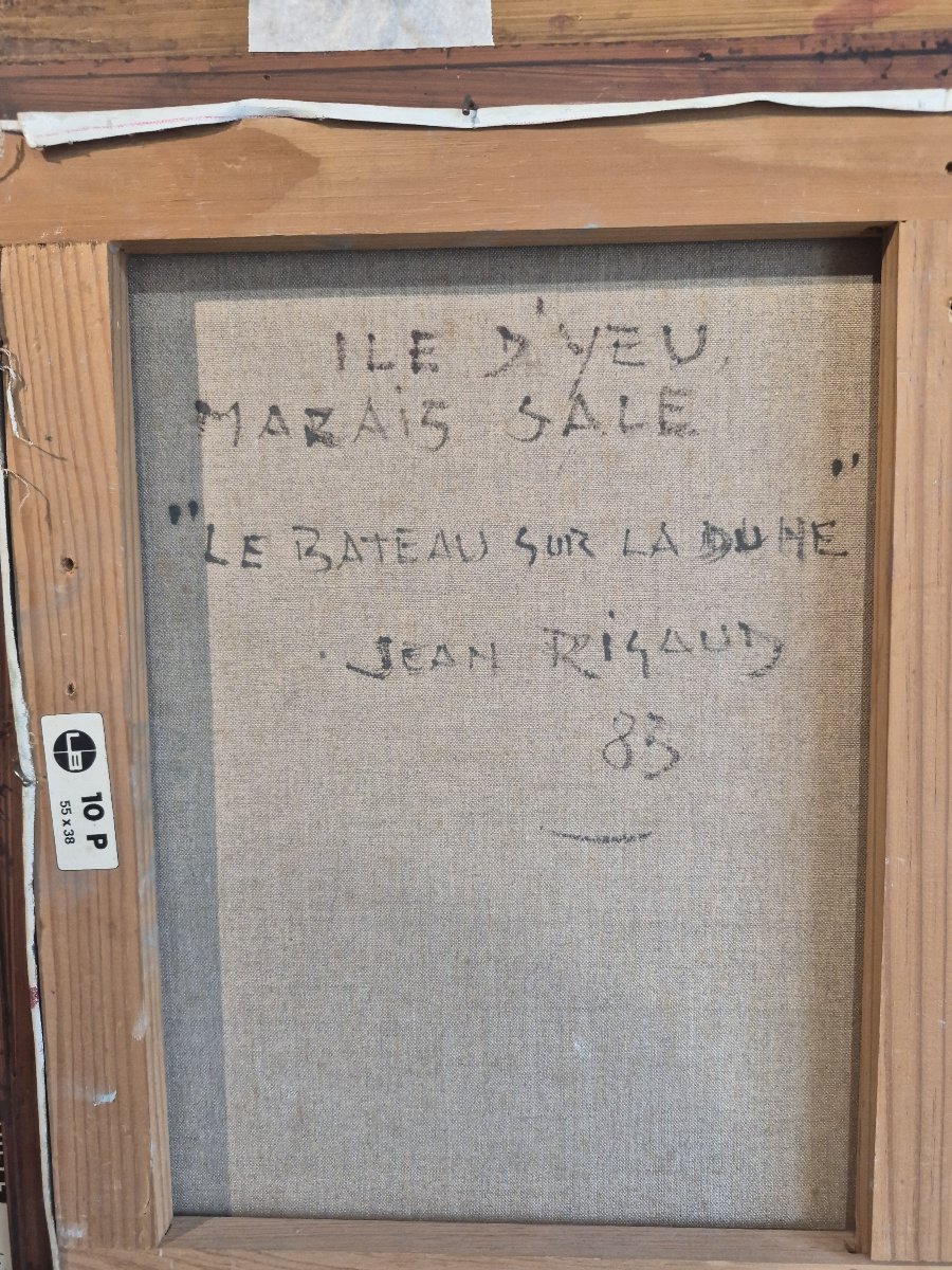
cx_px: 476
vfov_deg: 73.9
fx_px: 843
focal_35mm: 23
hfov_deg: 58.9
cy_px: 635
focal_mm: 5.4
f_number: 1.8
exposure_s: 1/180
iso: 200
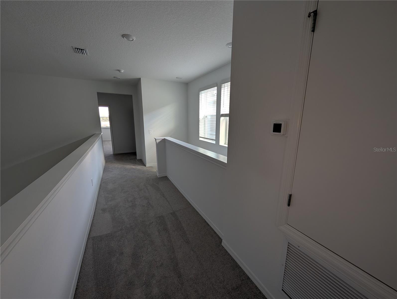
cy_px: 150
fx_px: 138
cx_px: 198
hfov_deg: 110.5
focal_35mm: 12
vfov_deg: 94.6
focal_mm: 2.02
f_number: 1.7
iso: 53
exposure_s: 1/88.6
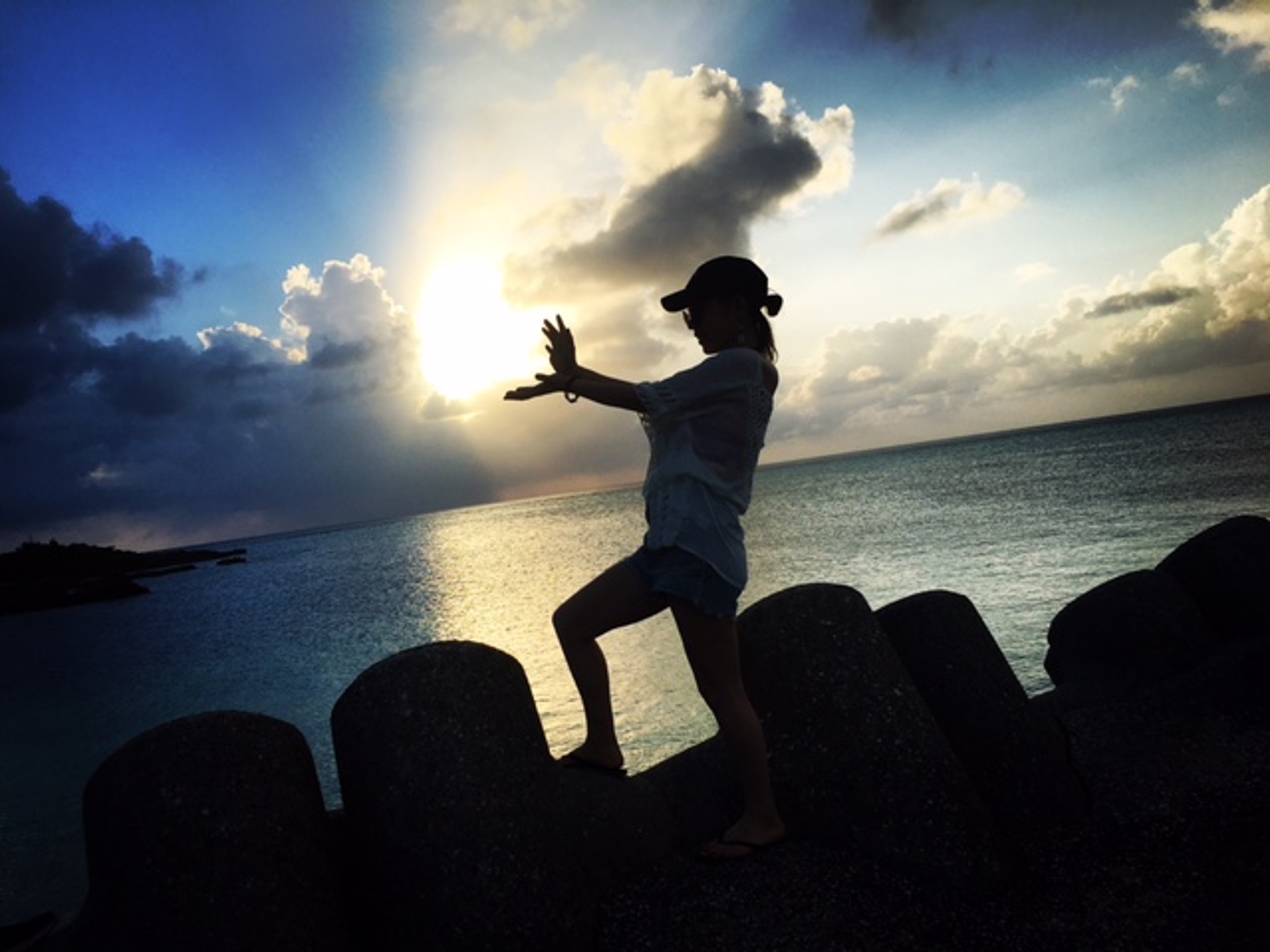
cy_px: 476
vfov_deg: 48.2
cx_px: 635
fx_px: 1064
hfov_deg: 61.7
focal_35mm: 29
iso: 25
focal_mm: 4.15
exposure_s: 1/2331
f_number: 2.2
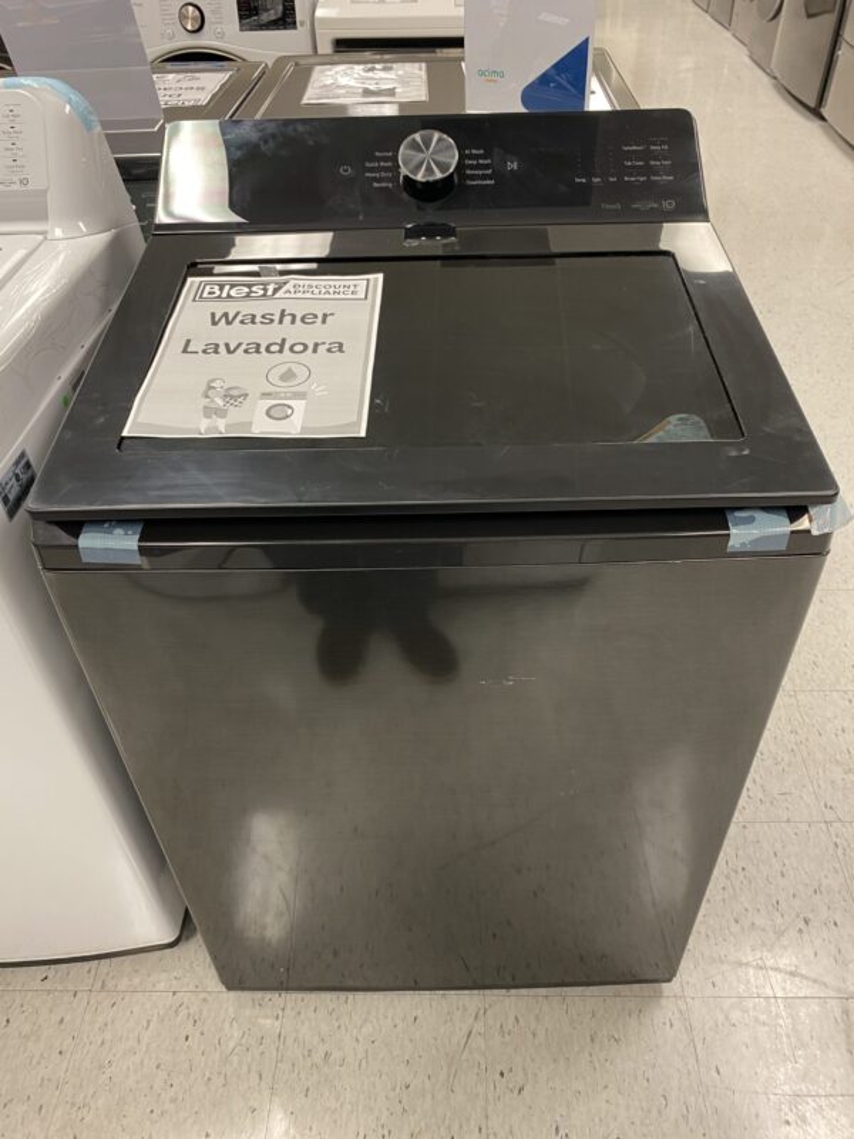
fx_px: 855
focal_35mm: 26
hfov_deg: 53.1
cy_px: 570
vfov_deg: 67.3
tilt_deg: -40.5
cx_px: 427
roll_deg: +1.7
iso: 125
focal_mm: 4.25
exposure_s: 1/44
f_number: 1.8
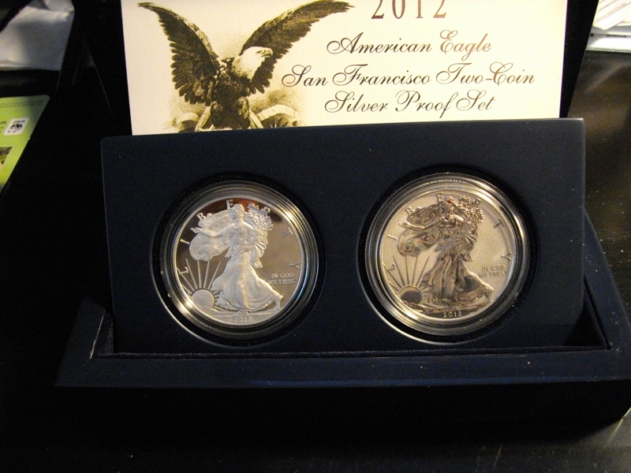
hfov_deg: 58.4
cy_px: 236
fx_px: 565
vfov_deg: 45.4
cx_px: 316
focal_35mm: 31
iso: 740
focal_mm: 5.7
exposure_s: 1/50
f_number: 2.9
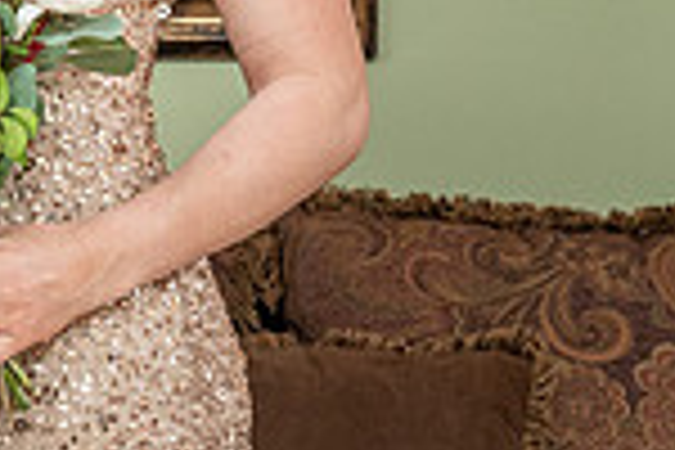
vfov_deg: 6.9
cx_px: -224
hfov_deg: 10.1
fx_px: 3731
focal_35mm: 199
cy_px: -75
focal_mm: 46
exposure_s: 1/250
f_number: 5.6
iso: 2000
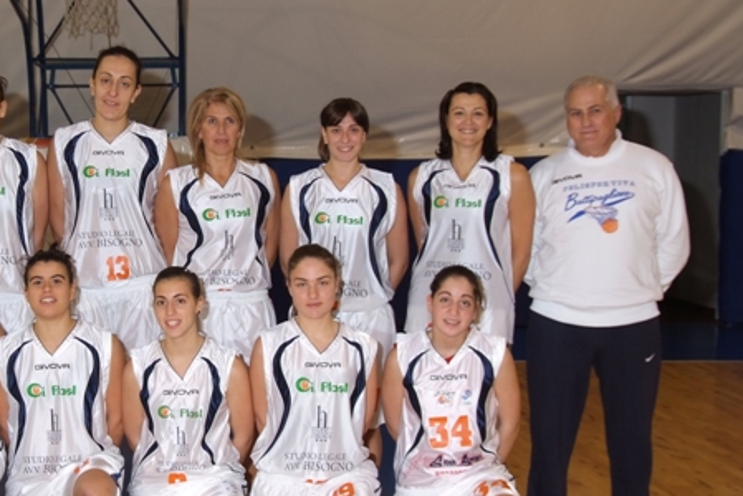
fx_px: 1508
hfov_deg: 27.0
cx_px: 126
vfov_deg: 18.7
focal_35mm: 73
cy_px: 280
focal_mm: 27
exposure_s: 1/40
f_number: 5
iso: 250
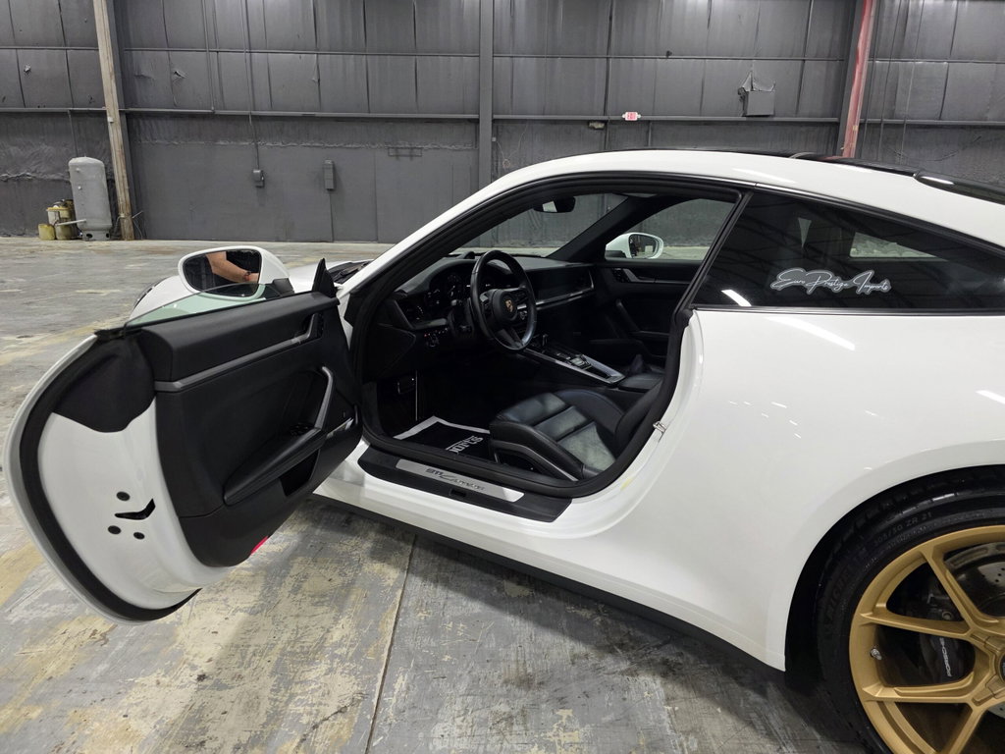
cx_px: 502
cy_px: 377
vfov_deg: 58.9
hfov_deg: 73.9
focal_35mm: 23
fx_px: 668
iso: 320
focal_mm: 6.3
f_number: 1.7
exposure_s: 1/120
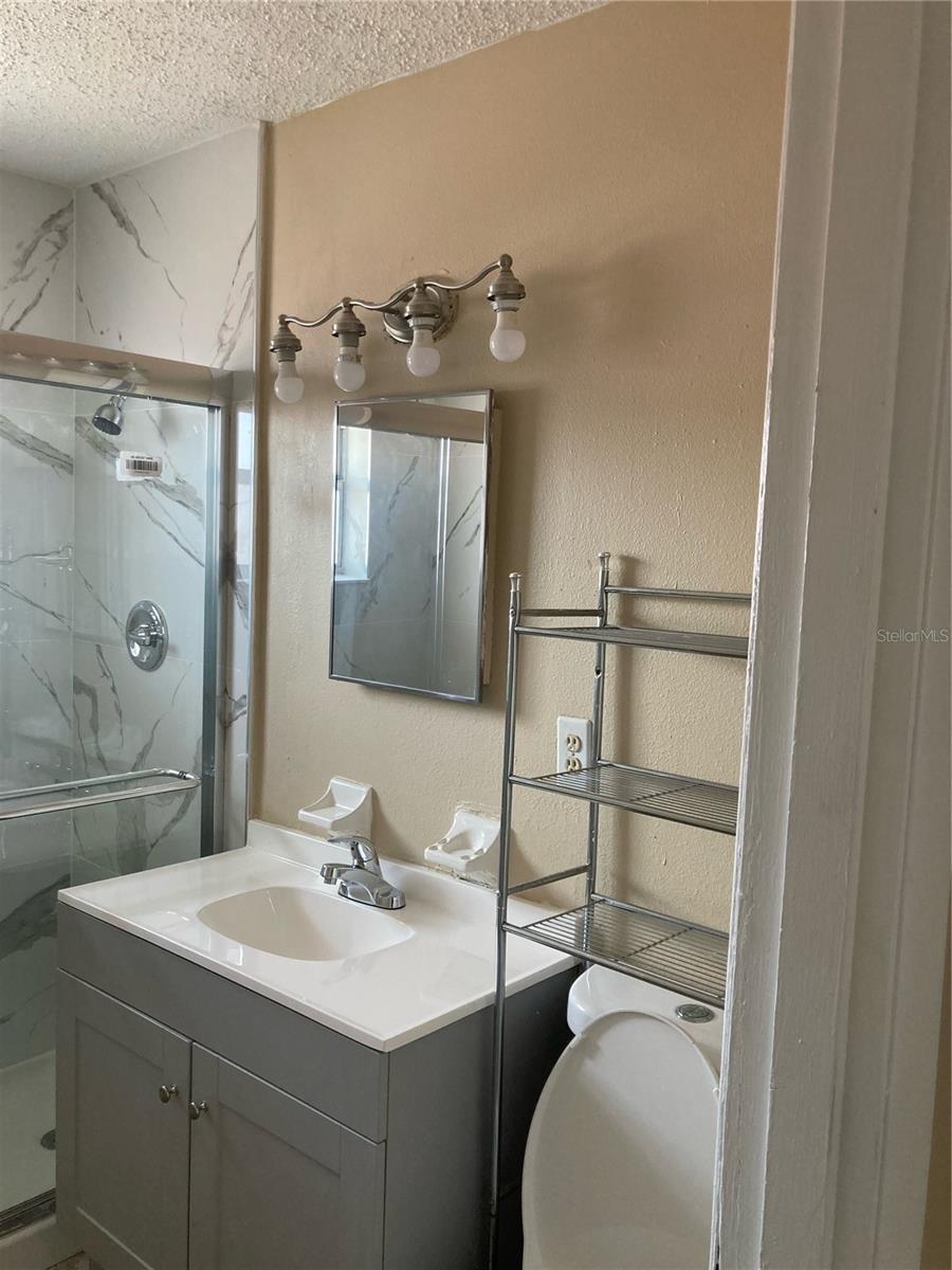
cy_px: 635
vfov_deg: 63.4
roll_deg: -2.1
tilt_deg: -4.2
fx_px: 1027
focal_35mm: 28
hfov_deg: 49.7
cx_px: 476
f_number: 1.8
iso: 160
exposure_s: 1/60
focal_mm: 3.99
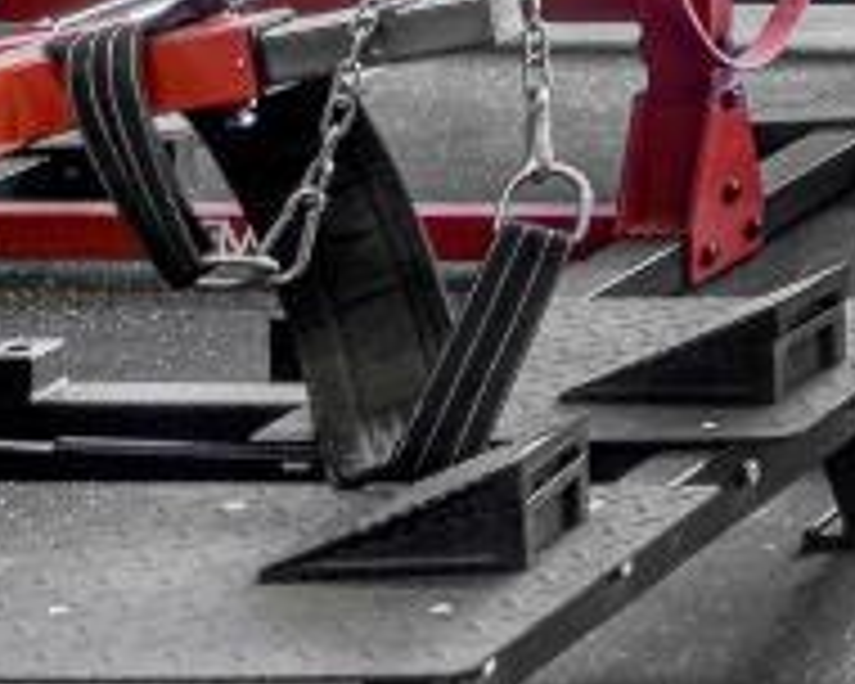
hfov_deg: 9.2
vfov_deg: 9.0
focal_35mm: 156
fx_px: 3948
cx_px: 2740
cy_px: -909
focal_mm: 14
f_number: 3.5
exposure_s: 1/50
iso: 100
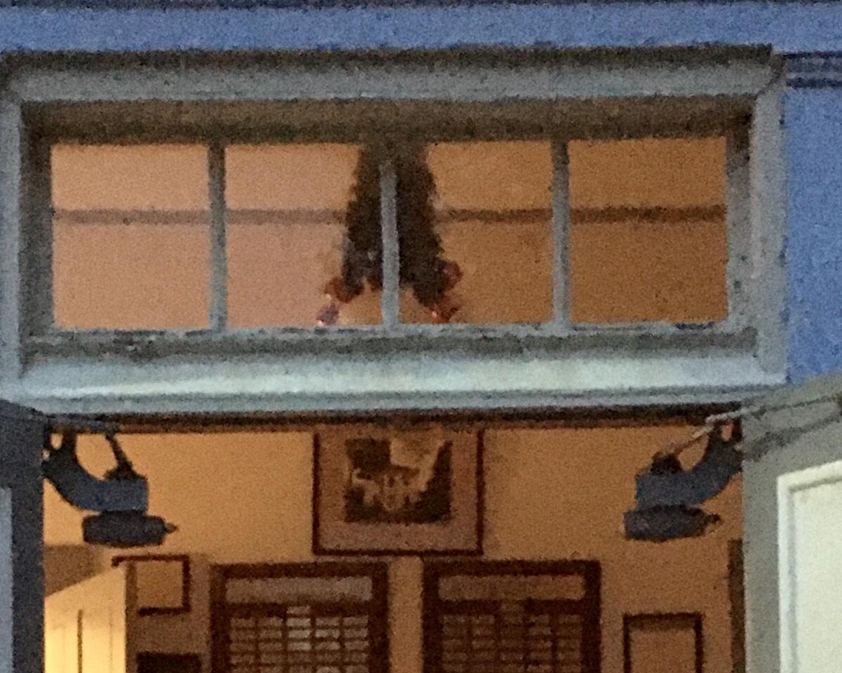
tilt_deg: +2.6
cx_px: 399
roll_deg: +0.6
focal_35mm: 95
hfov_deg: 20.2
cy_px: 882
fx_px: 2368
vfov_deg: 15.4
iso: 1250
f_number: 2.2
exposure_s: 1/15
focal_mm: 4.15
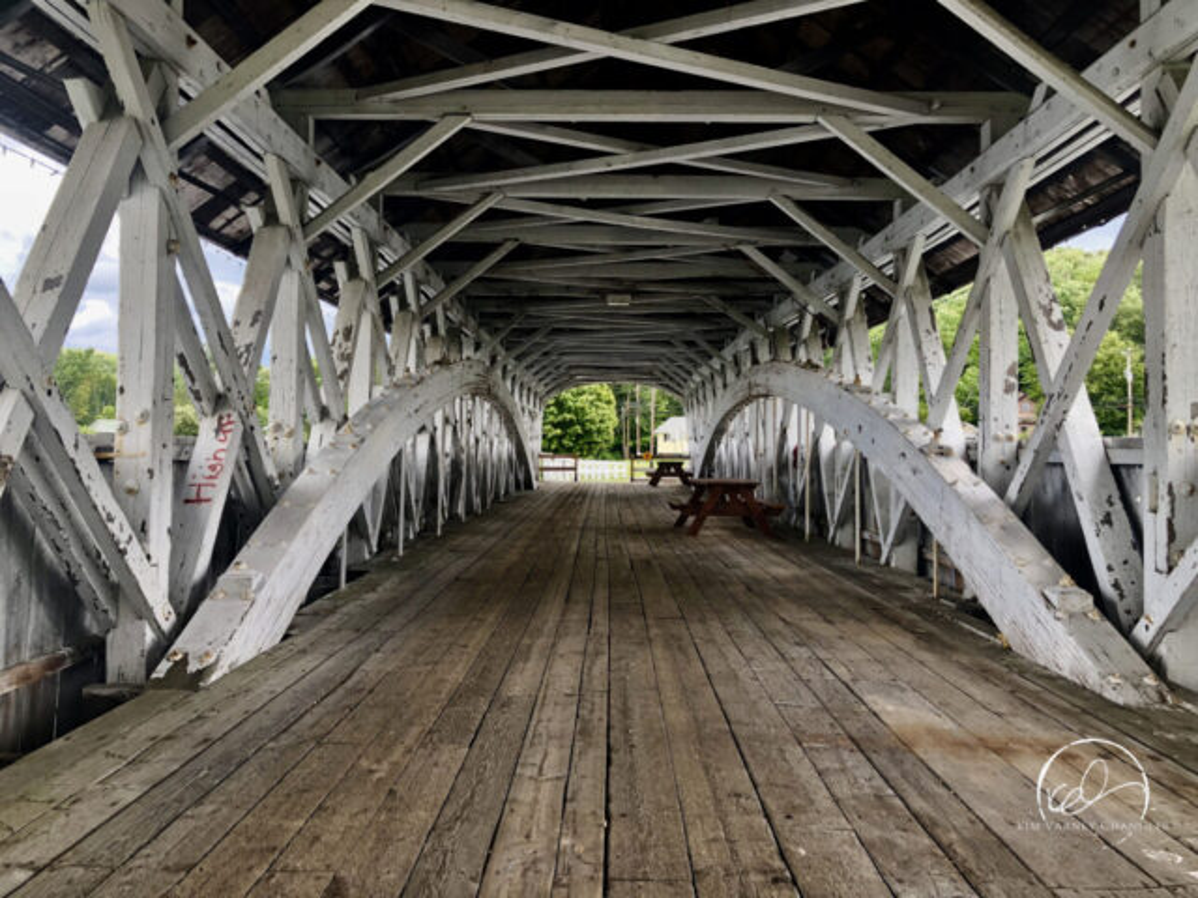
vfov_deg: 49.7
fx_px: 969
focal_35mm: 28
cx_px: 599
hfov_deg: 63.4
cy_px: 449
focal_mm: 3.99
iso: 32
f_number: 1.8
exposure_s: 1/120
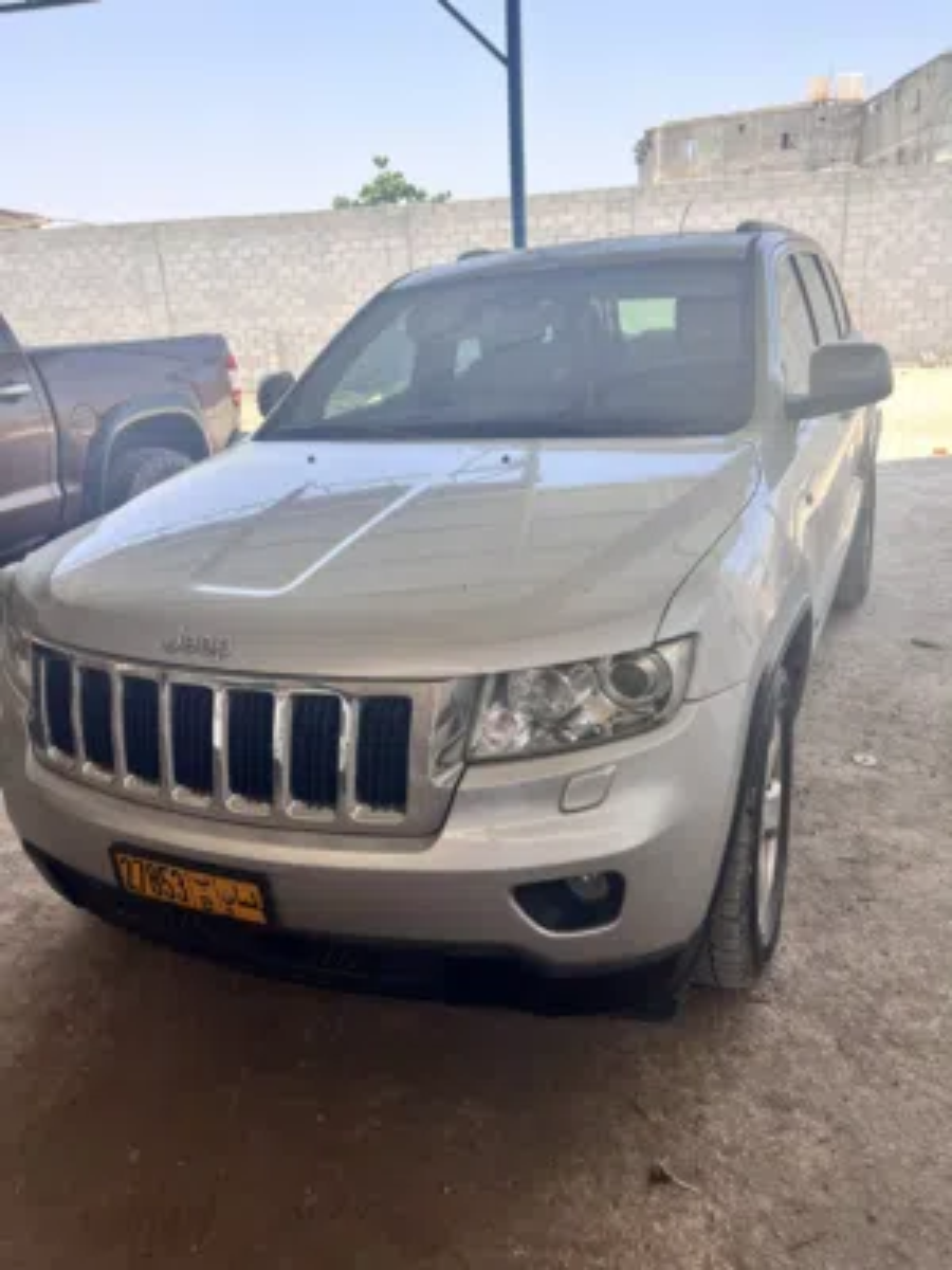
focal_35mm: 26
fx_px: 953
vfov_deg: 67.3
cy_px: 635
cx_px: 476
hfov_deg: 53.1
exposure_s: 1/902
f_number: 1.5
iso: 50
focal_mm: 5.7
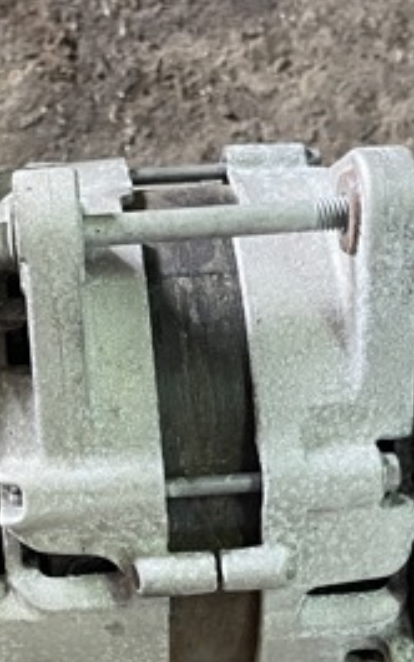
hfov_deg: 20.2
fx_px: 1153
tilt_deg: -73.0
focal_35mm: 64
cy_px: 436
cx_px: 125
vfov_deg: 31.7
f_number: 1.6
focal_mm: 5.1
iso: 500
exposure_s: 1/33
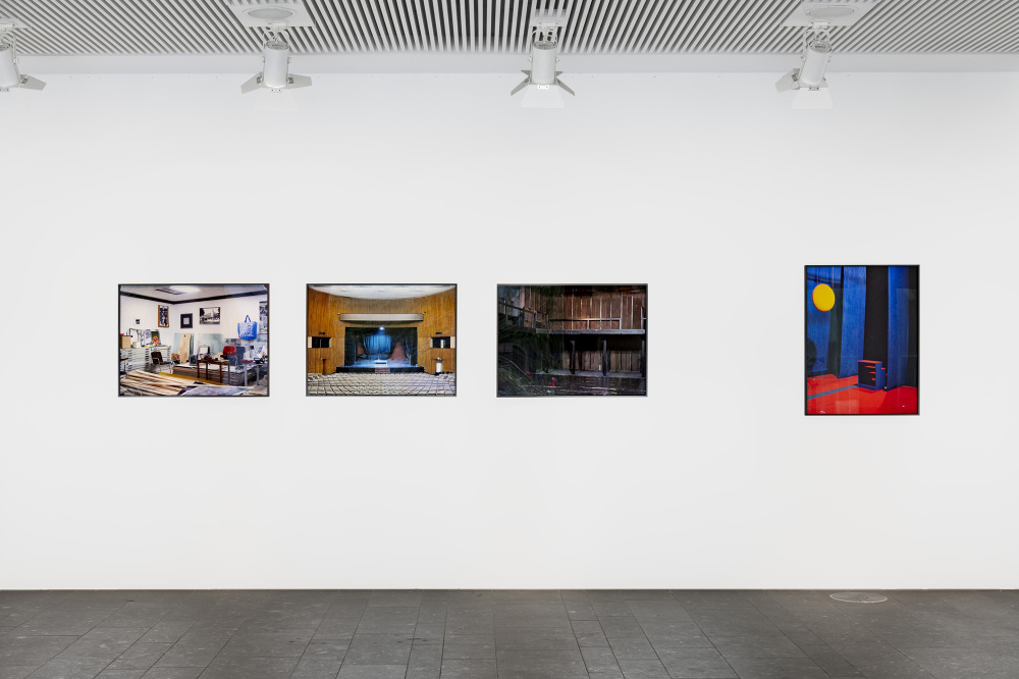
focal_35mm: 50
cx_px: 510
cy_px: 340
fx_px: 1415
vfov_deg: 27.0
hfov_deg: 39.6
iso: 100
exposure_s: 1/8
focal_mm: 50
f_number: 11
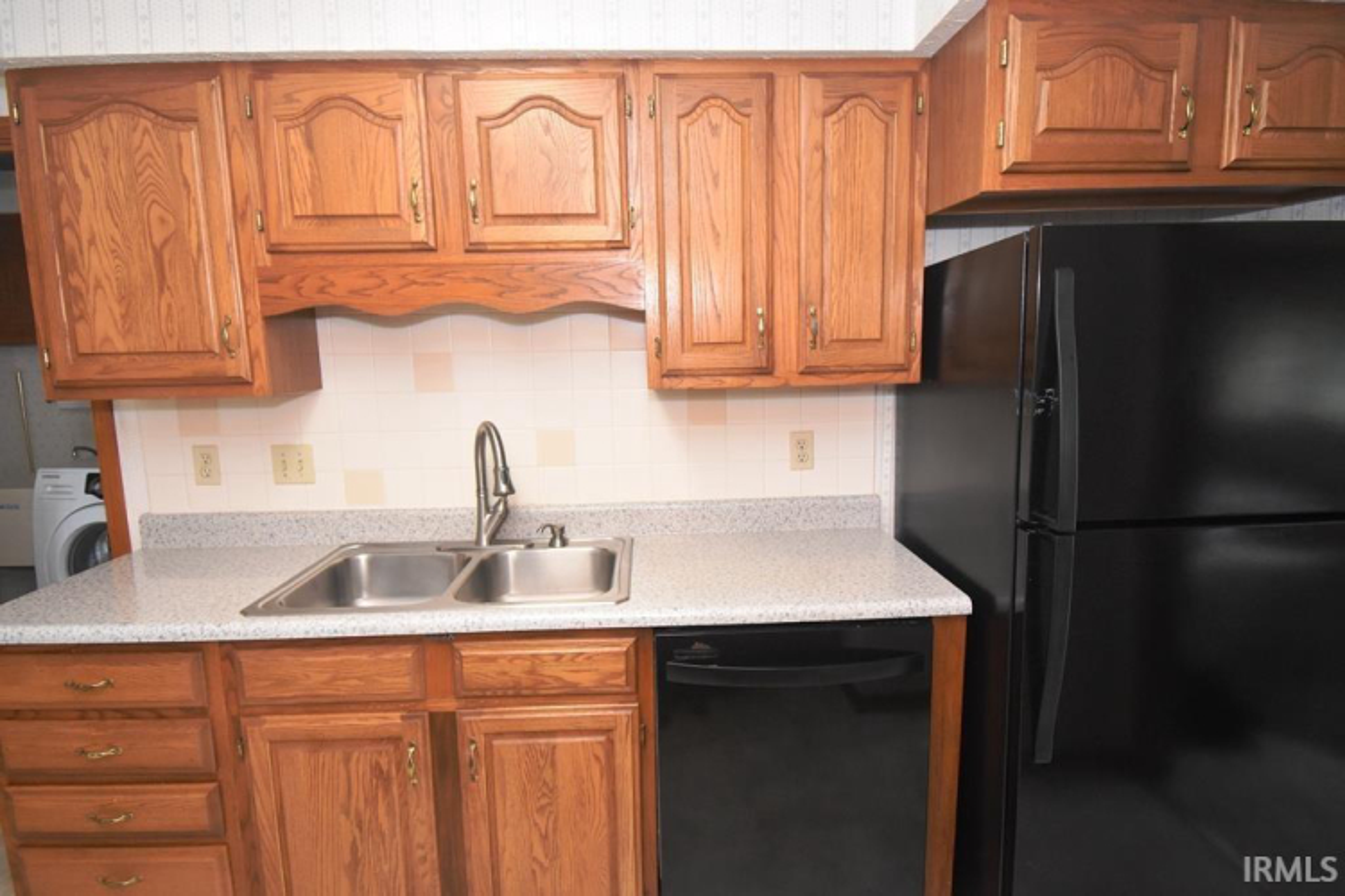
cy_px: 448
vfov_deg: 67.4
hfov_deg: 90.0
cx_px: 672
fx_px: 672
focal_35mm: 18
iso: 3600
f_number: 4.8
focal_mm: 12
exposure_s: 1/60
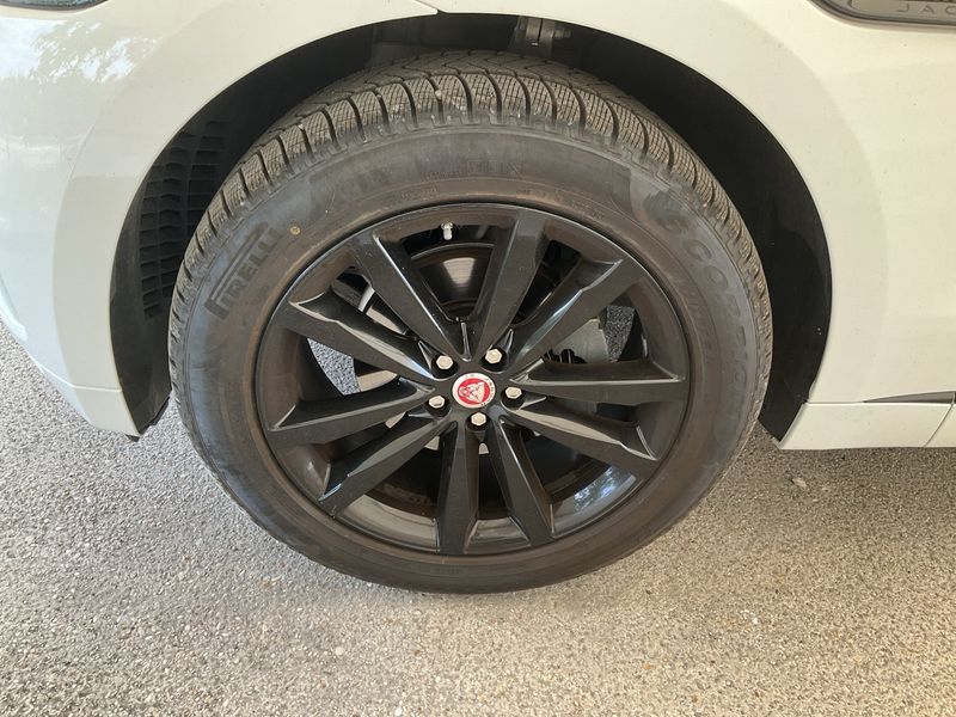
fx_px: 801
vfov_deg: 48.2
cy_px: 358
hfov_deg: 61.7
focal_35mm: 29
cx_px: 478
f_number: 1.8
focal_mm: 3
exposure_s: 1/122
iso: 32
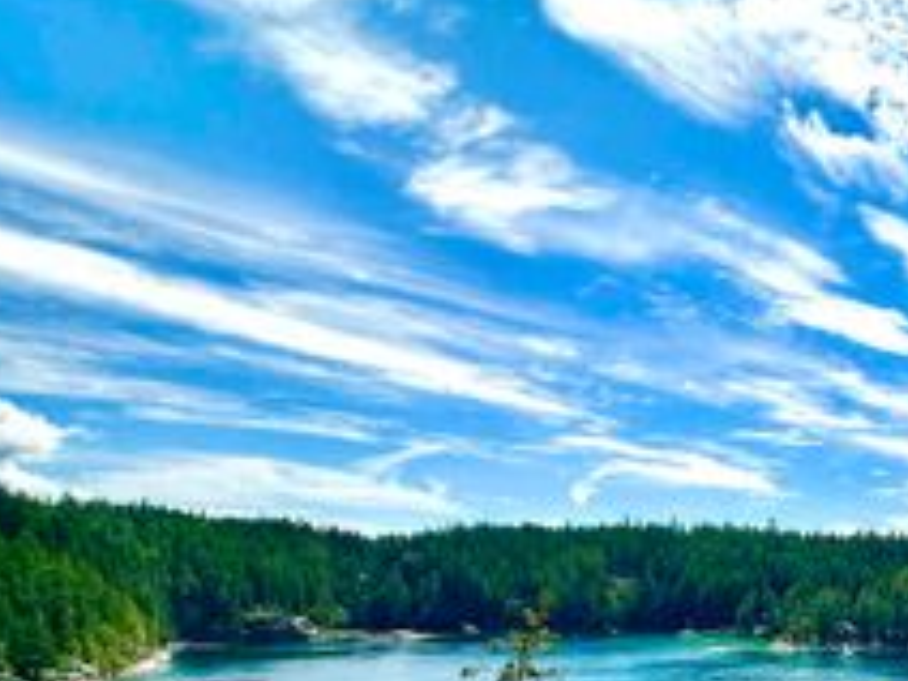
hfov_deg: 47.8
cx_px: 865
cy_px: 580
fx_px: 866
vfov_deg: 40.5
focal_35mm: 33
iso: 50
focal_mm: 2.22
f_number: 2.2
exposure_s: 1/4464
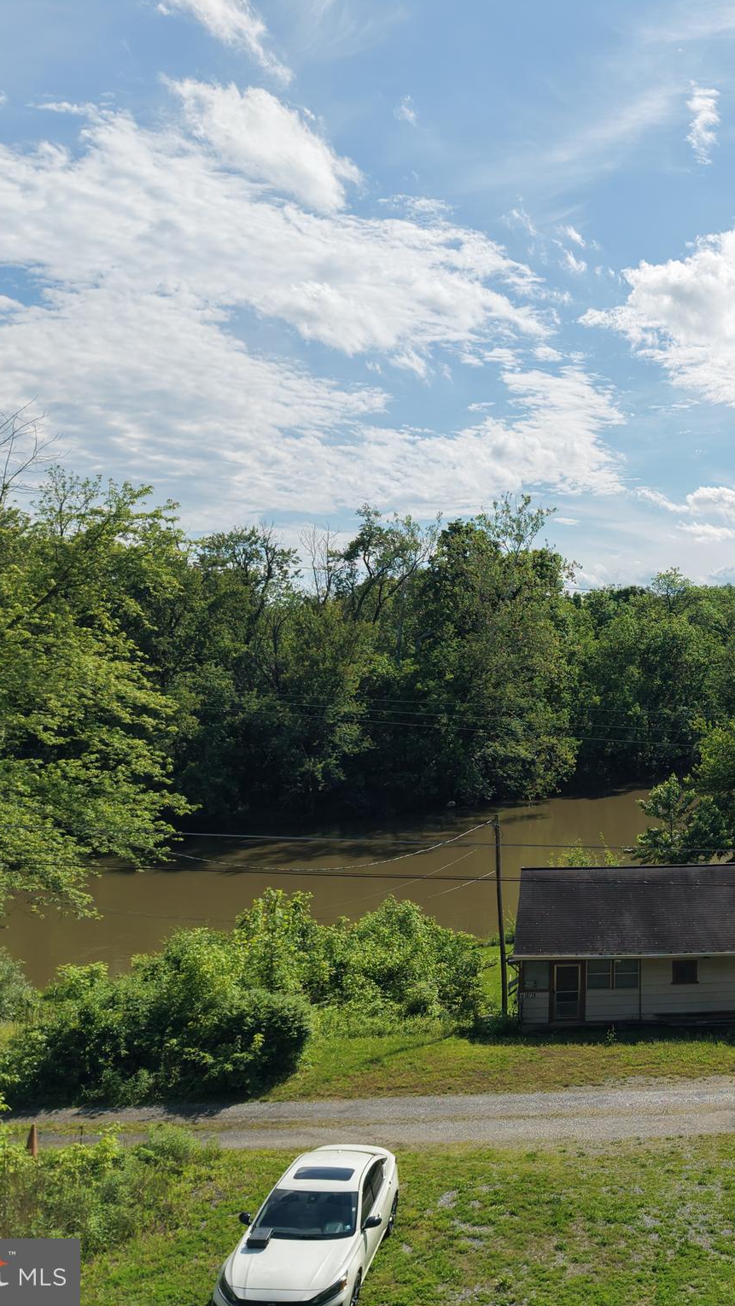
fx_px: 1212
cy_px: 653
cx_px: 741
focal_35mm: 35
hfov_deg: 31.2
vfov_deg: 56.6
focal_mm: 8.67
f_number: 1.8
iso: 310
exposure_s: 1/8000
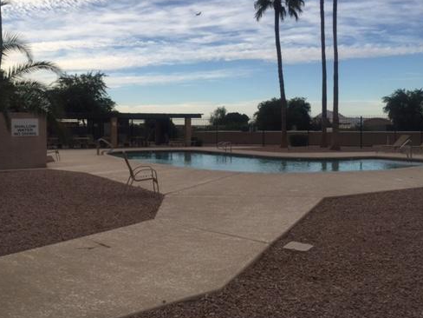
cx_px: 170
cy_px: 136
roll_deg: -0.1
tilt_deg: -0.8
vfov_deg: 37.6
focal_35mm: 38
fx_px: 464
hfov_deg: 48.7
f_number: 2.2
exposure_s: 1/1582
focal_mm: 4.15
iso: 32
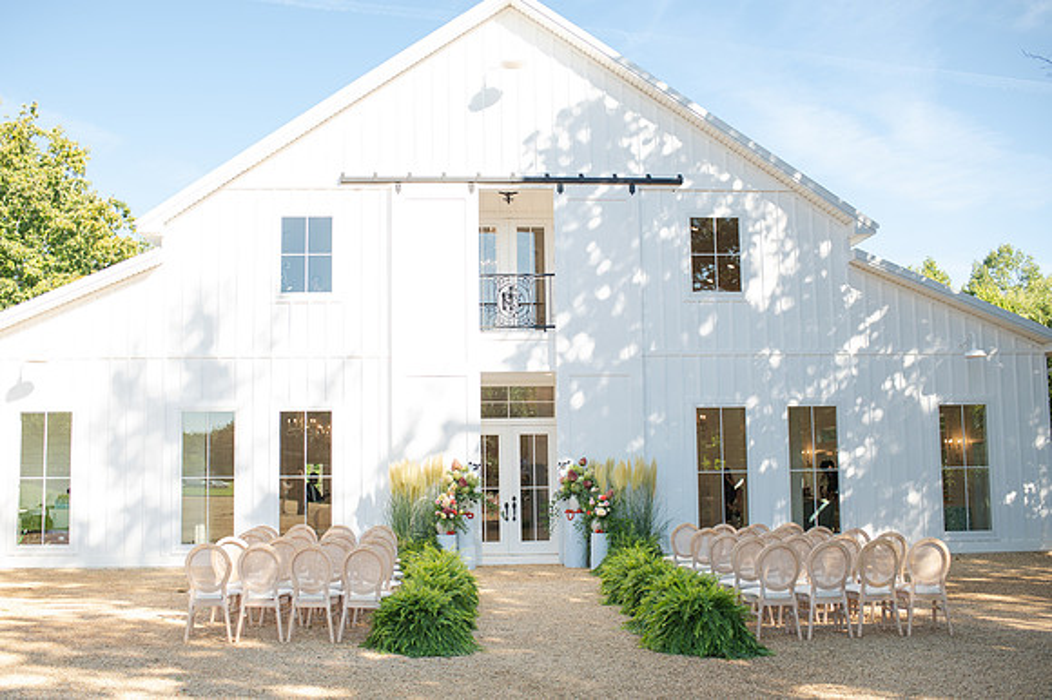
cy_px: 373
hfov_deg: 51.3
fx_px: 1095
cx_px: 492
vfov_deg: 35.4
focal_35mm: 38
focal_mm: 35
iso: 100
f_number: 3.2
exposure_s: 1/400
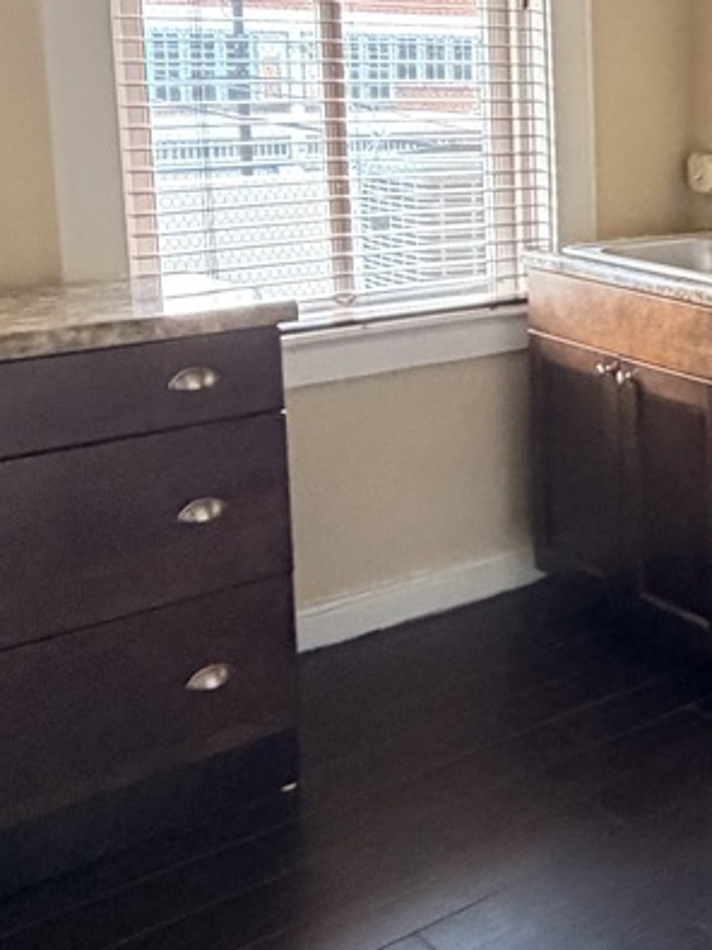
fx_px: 1399
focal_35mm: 51
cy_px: 269
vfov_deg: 36.8
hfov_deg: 24.8
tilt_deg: -9.1
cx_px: 924
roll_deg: -1.8
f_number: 2.2
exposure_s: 1/60
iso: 800
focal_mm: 2.22
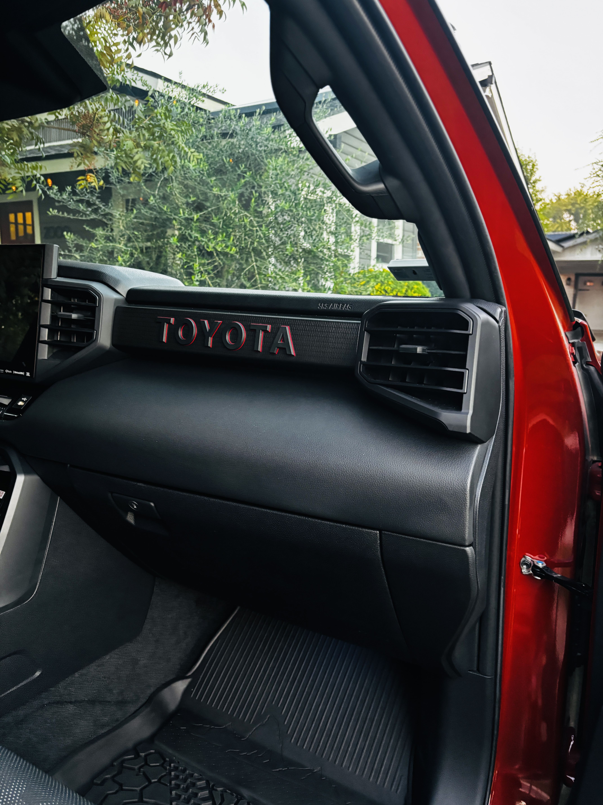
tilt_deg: -10.3
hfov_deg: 53.1
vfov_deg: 67.3
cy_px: 402
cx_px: 302
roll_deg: -2.0
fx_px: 604
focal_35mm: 26
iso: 500
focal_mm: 5.96
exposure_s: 1/56
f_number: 1.6
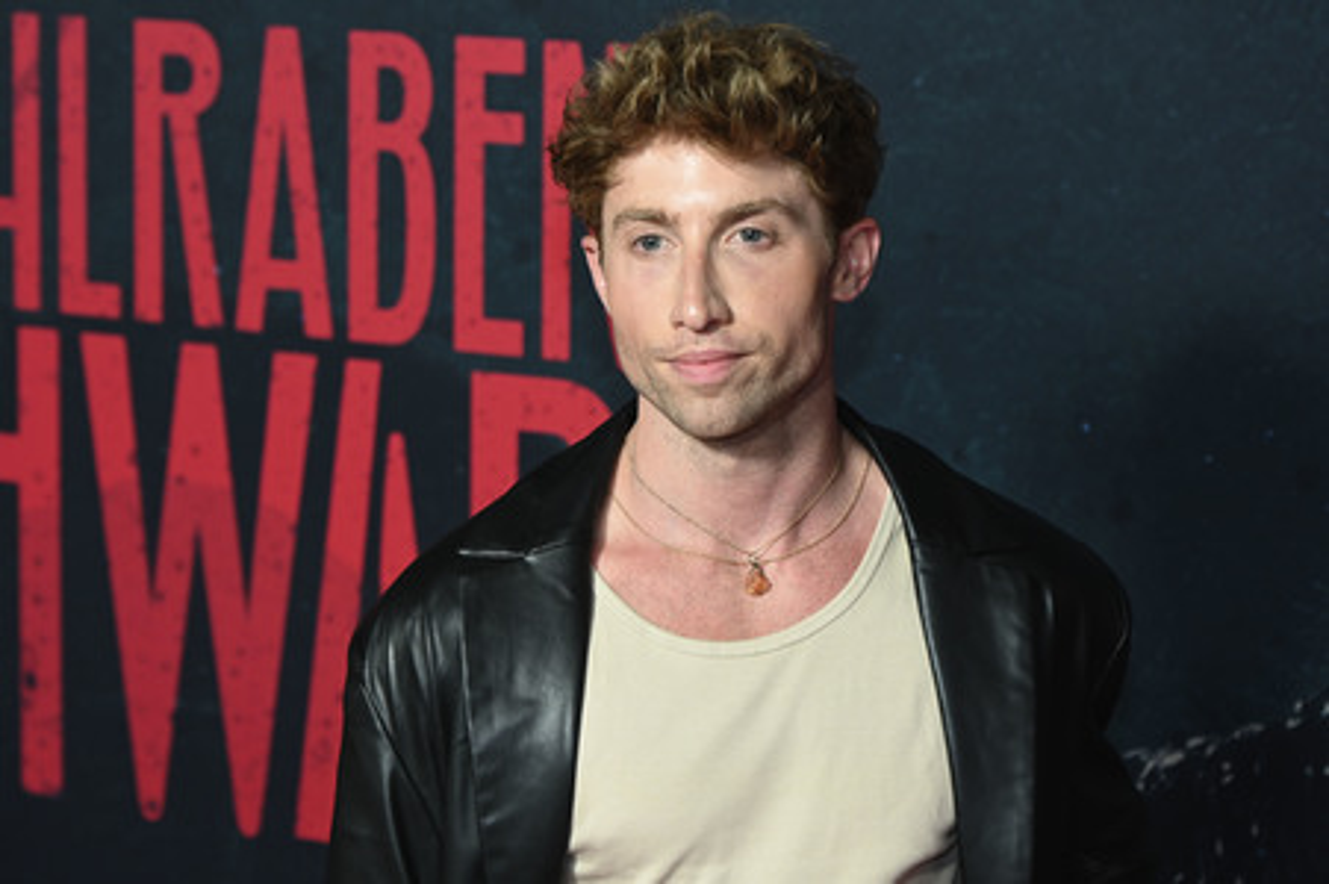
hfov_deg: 15.8
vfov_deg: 10.5
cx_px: 664
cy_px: 442
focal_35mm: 130
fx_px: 4796
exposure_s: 1/100
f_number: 6.3
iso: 1250
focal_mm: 130
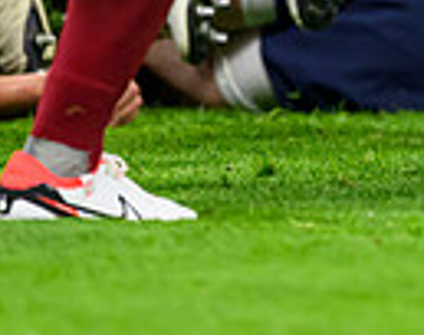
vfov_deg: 0.6
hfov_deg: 0.8
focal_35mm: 2431
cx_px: 619
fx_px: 30368
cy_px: -341
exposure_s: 1/2000
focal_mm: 400
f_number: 3.2
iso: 3200
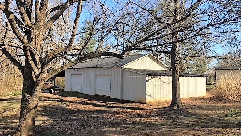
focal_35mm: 32
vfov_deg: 36.6
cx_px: 121
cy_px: 72
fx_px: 204
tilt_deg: +3.7
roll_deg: -2.1
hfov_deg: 61.0
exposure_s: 1/761
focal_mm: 4.15
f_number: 2.2
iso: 25
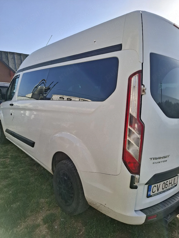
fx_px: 159
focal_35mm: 23
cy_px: 119
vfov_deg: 73.9
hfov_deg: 58.9
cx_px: 90
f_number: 1.8
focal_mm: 5.54
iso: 50
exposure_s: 1/2000
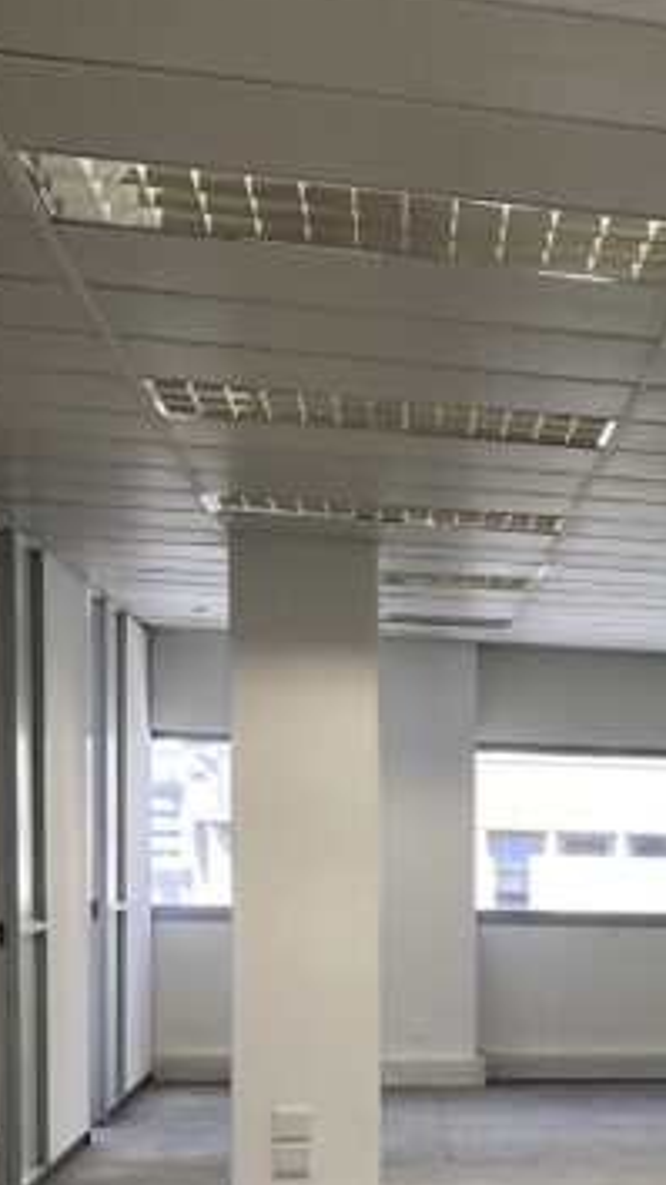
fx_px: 2576
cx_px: 1342
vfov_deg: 25.3
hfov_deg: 12.8
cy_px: 991
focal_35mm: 82
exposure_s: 1/100
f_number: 1.8
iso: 64
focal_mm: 4.25
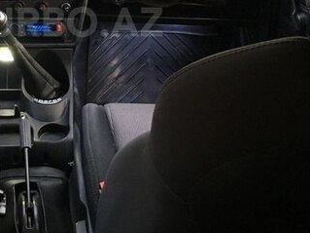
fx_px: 537
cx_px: 63
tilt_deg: -20.9
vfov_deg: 23.7
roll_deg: -2.6
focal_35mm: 60
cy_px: 22
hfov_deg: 31.4
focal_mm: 4.15
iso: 125
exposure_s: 1/33
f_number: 2.2
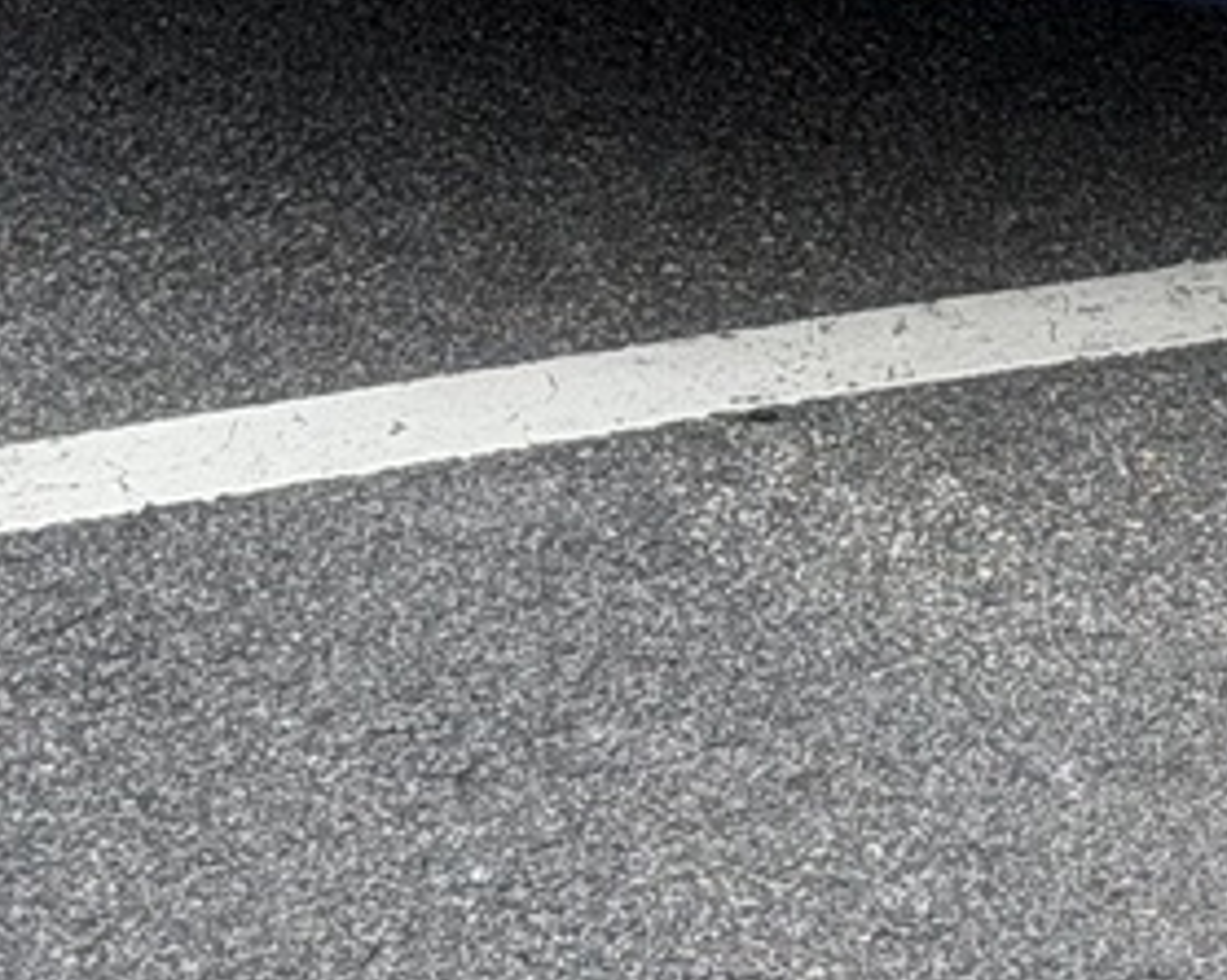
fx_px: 8785
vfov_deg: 6.1
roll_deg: -0.4
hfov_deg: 7.8
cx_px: 1847
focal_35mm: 242
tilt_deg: -9.8
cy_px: -1252
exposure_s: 1/1307
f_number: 1.78
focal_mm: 6.76
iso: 64
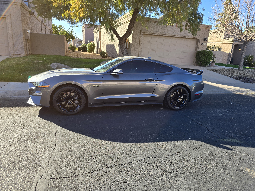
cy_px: 96
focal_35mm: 23
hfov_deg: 73.9
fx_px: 169
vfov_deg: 58.9
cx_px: 128
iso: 12
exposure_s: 1/217
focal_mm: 6.3
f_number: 1.7
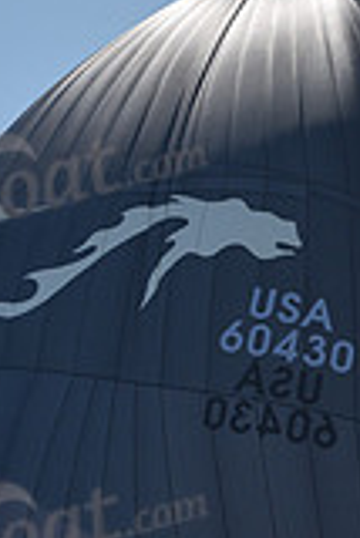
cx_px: 382
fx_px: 3801
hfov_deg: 5.4
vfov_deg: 8.1
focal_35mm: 254
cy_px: 333
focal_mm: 70
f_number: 6.3
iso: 250
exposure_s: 1/1250
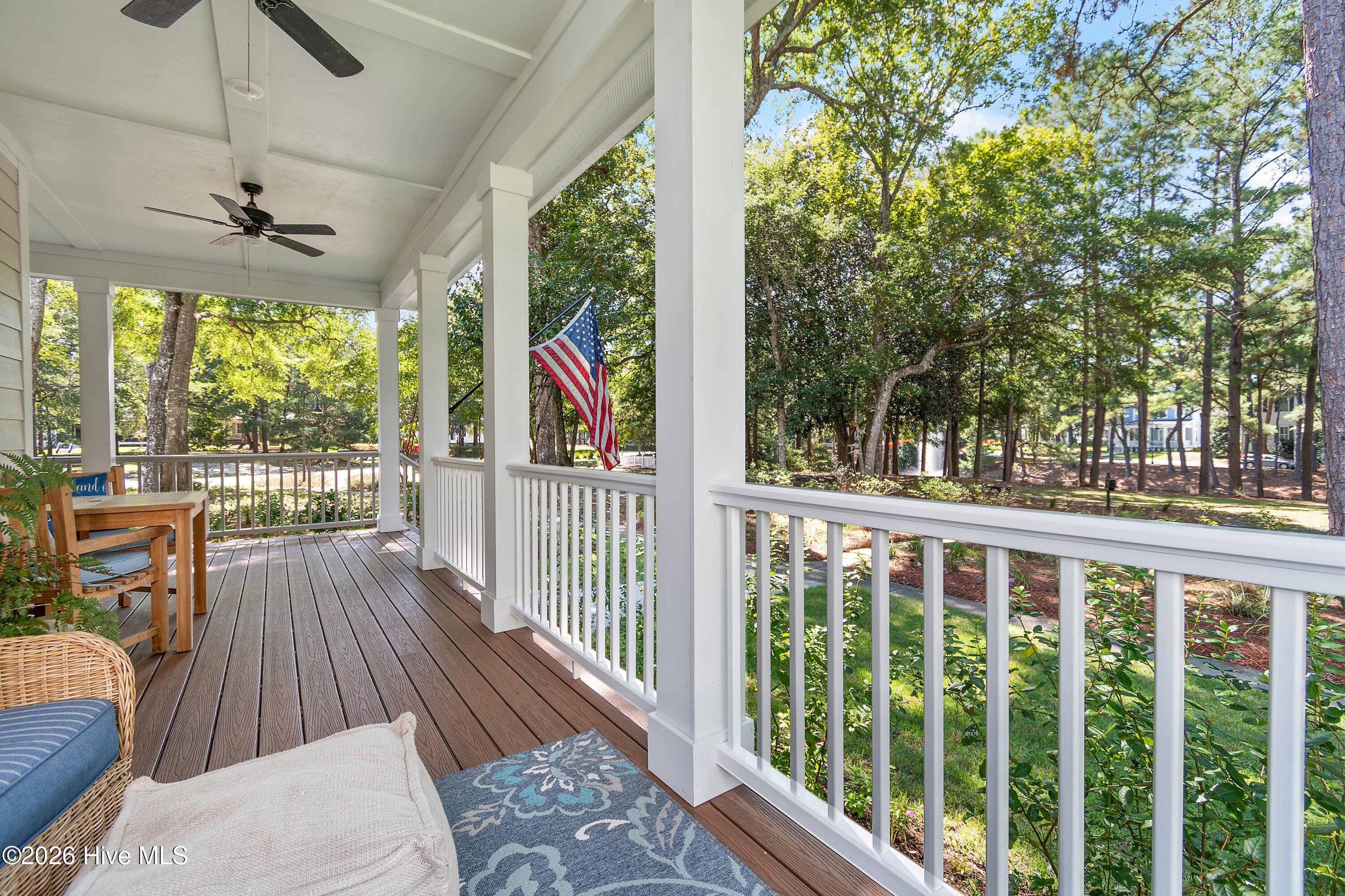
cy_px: 448
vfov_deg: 77.3
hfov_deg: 100.4
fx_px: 560
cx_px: 672
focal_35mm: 15
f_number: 4.5
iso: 100
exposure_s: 1/25
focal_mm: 10
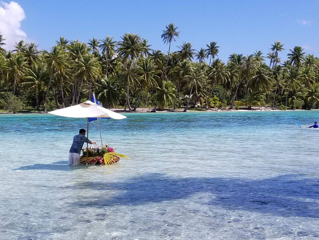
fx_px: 240
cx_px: 160
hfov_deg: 67.3
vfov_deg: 53.1
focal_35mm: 26
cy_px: 120
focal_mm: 4.25
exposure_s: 1/3175
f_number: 1.7
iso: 50
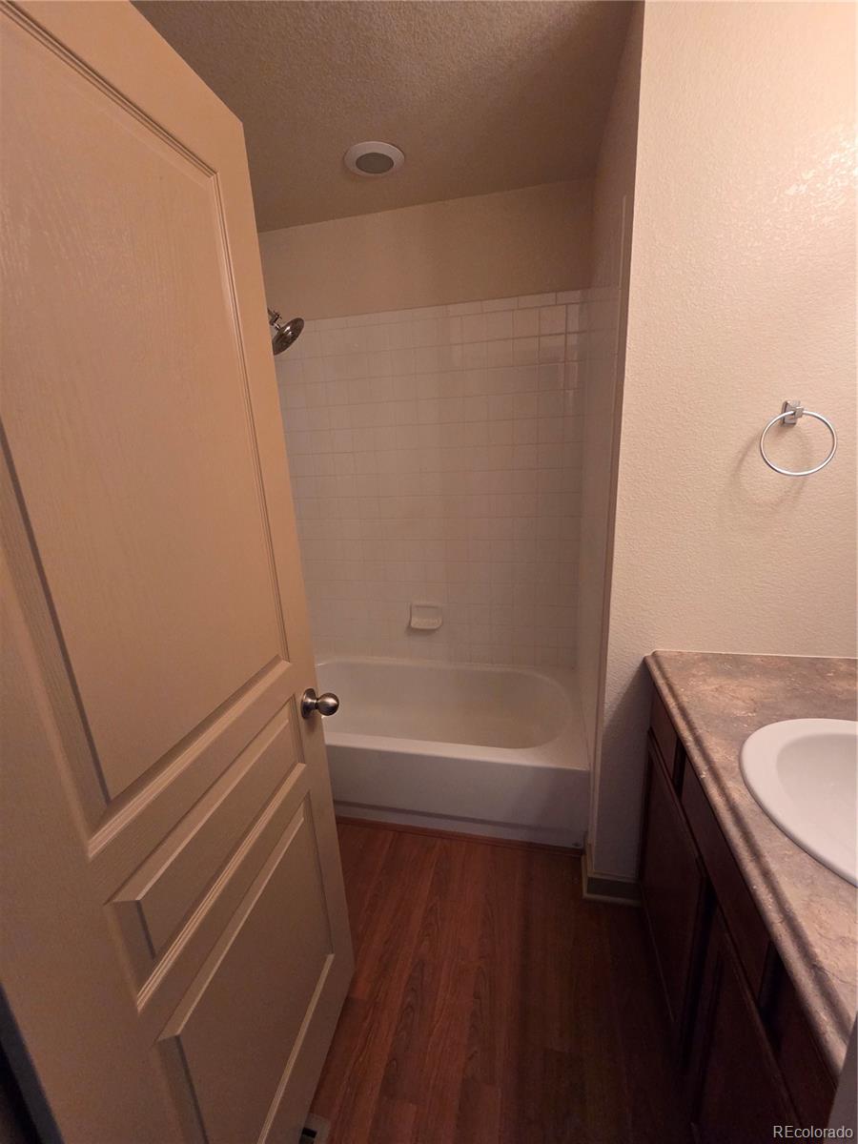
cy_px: 572
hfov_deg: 89.9
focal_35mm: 13
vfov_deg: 106.2
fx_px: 430
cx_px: 429
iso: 200
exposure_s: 1/60
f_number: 2.2
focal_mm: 2.2
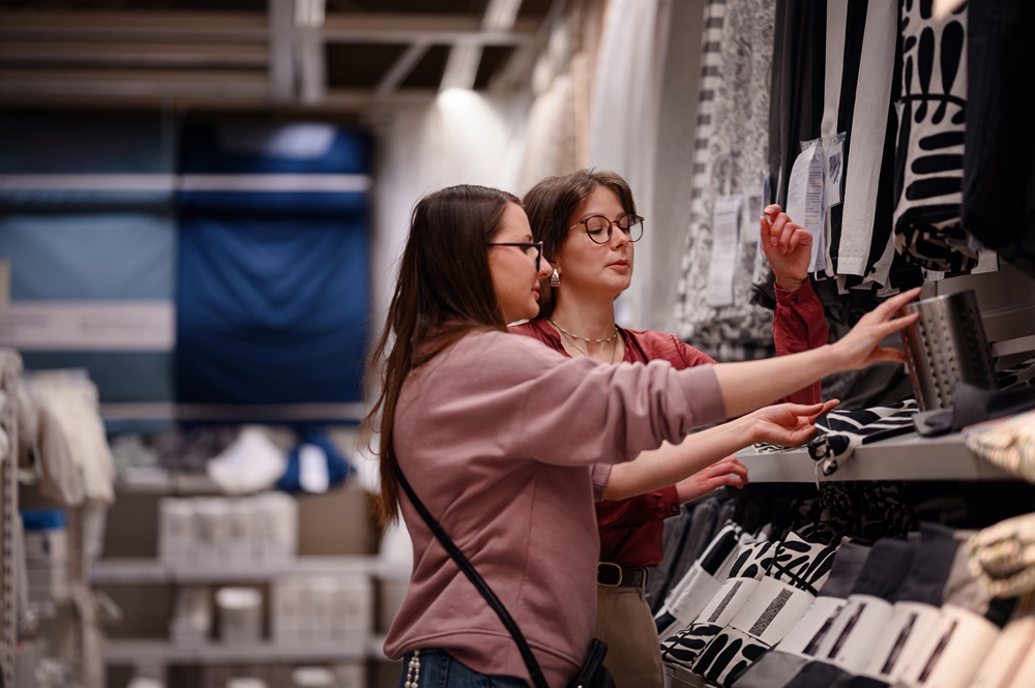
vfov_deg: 16.0
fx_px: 2442
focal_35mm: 85
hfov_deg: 23.9
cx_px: 518
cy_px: 344
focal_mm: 85
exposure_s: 1/250
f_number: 1.8
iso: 250
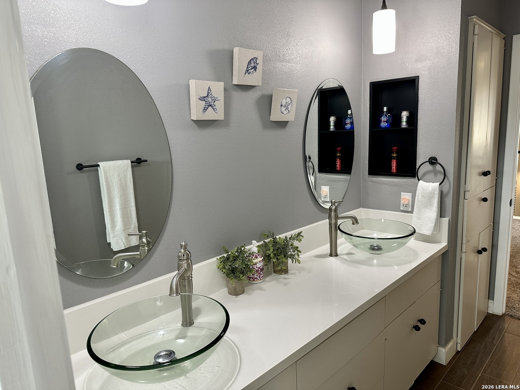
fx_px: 361
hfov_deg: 71.6
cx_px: 260
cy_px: 195
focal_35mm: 24
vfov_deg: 56.8
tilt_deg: -10.2
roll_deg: +2.5
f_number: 1.78
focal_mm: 6.86
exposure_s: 1/60
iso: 160
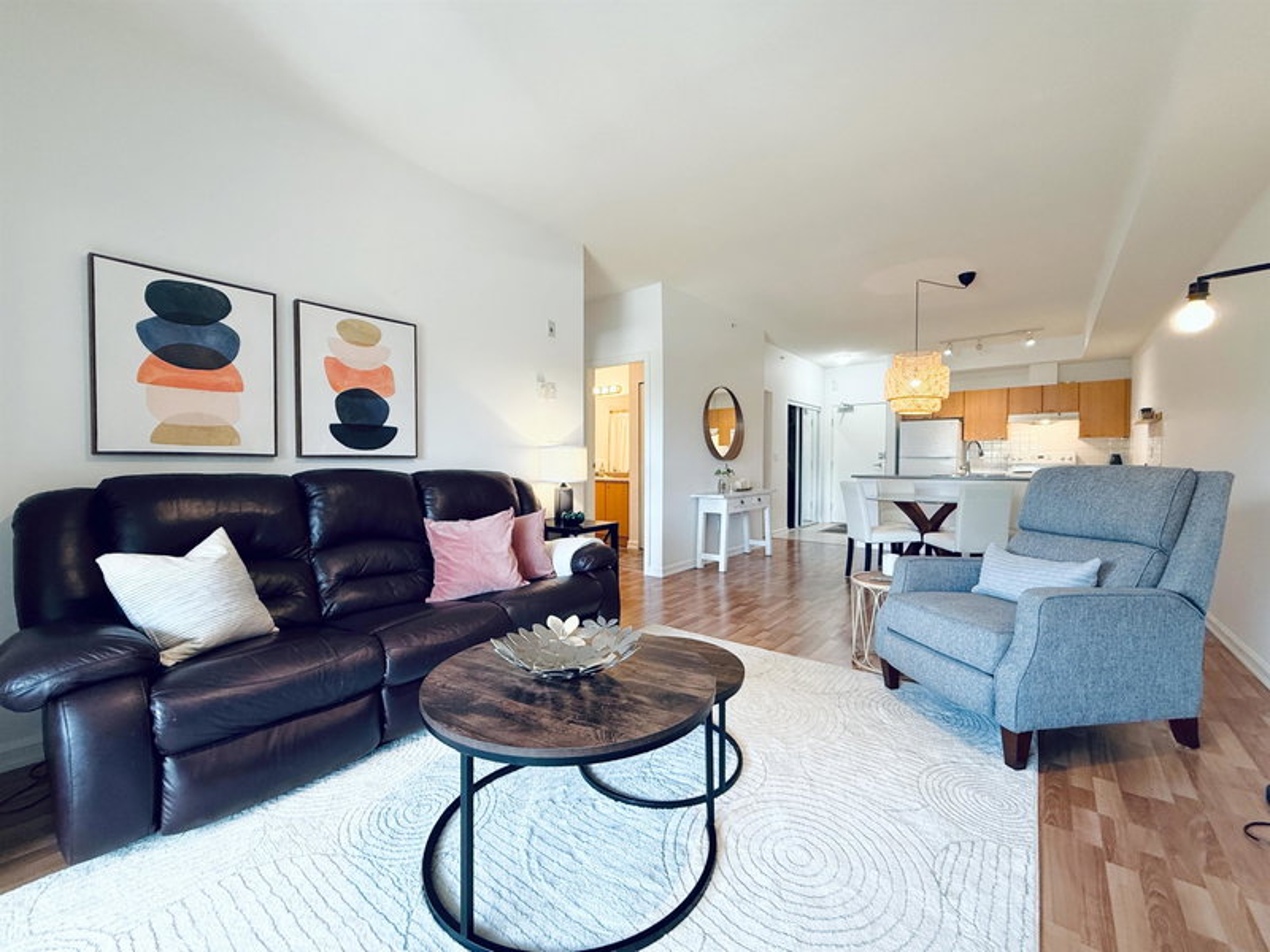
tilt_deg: -0.7
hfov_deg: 102.1
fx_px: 514
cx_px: 635
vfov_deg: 85.7
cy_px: 476
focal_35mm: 14
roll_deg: +1.0
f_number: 2.2
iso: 320
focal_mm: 2.22
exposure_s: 1/120
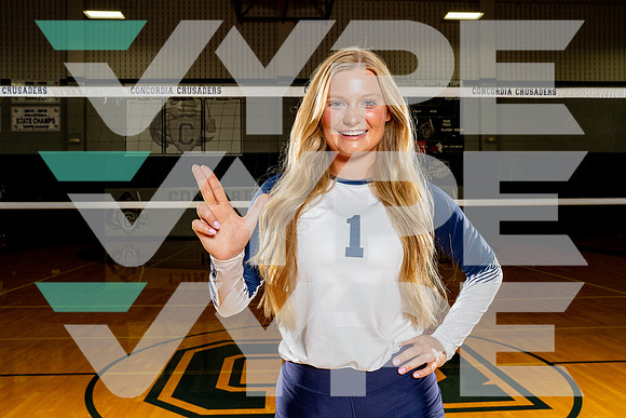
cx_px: 303
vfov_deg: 40.8
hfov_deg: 58.3
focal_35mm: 32
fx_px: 561
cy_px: 201
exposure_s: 1/250
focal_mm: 30
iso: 1000
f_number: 8
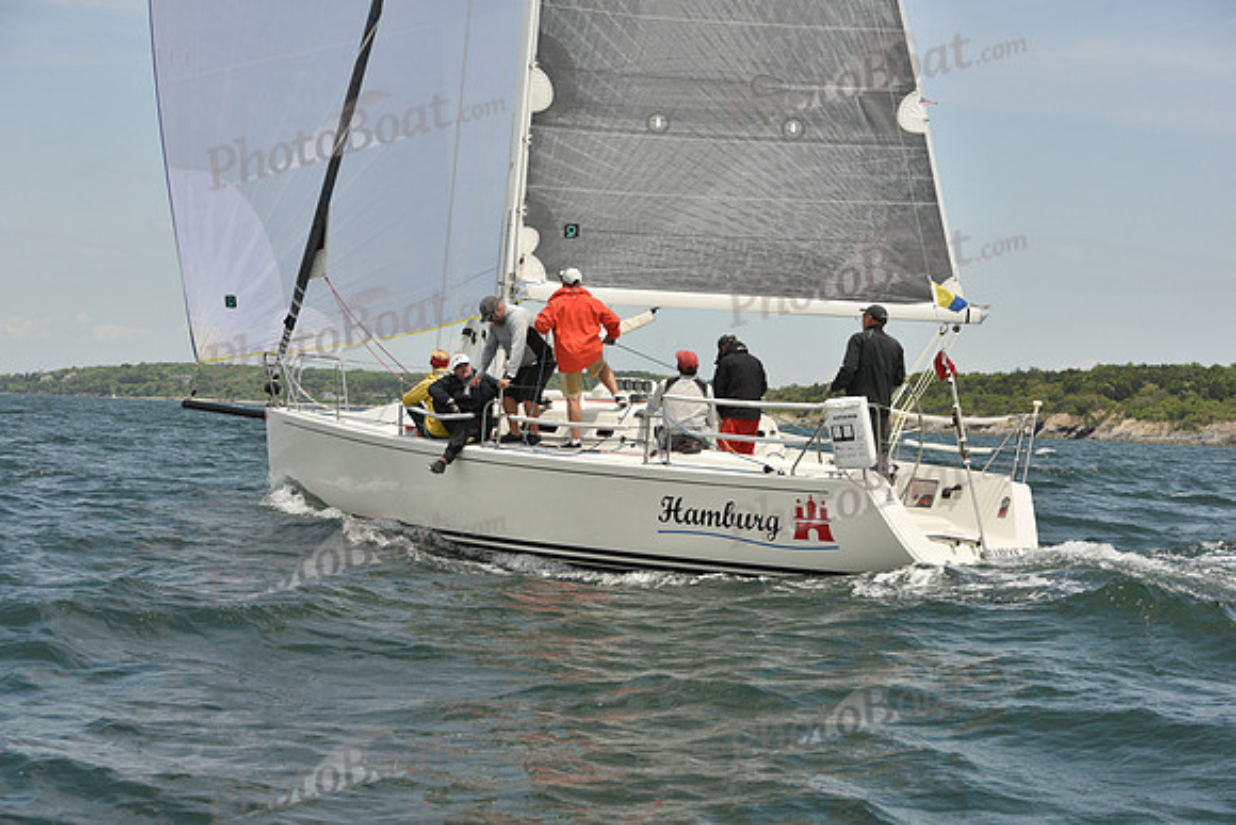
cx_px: 618
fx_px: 2404
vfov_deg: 19.5
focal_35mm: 70
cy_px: 412
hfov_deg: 28.8
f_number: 8
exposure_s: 1/1600
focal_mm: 70
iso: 400
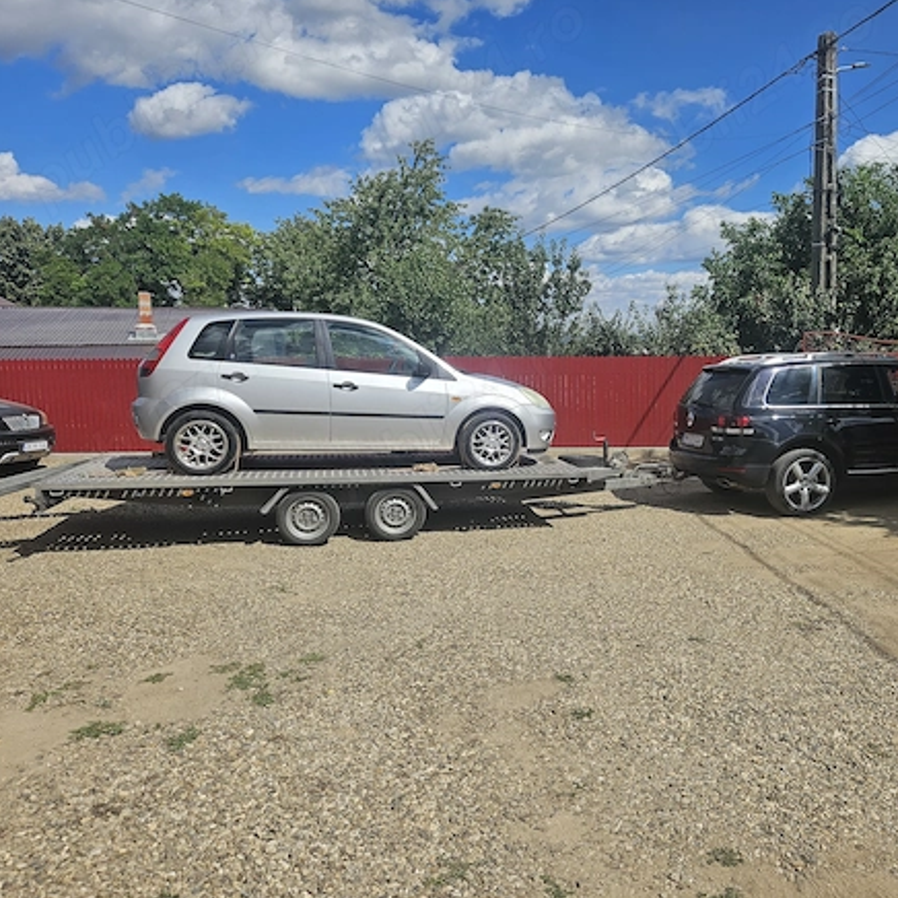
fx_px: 822
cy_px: 441
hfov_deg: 56.1
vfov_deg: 57.3
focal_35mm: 28
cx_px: 595
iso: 25
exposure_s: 1/3034
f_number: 1.8
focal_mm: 5.4
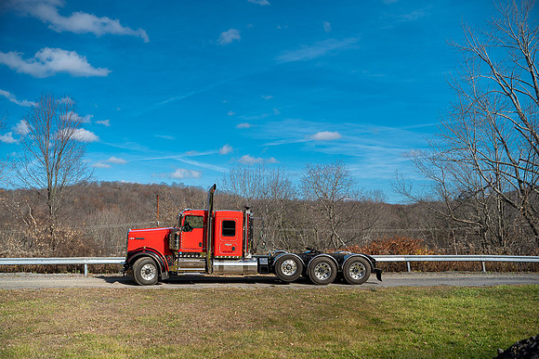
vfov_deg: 37.9
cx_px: 270
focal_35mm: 35
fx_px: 524
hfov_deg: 54.4
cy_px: 180
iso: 100
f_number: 3.2
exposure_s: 1/100
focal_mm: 35
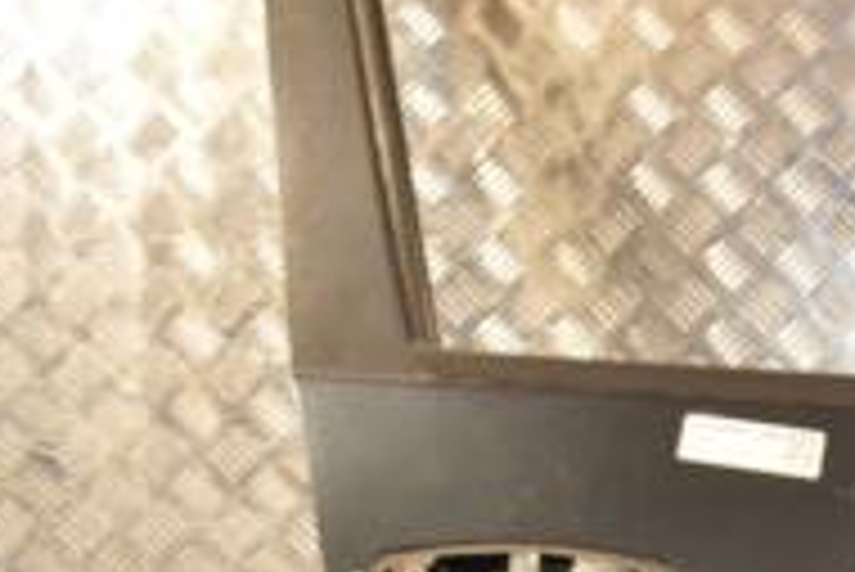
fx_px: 2472
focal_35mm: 104
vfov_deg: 13.1
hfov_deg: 18.3
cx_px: 1102
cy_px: 518
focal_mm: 22
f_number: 5
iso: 800
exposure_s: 1/125
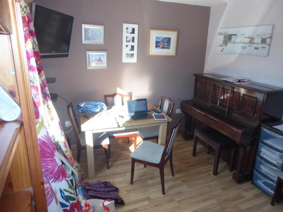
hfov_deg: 71.6
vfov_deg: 56.8
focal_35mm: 24
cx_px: 142
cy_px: 106
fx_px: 196
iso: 160
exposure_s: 1/60
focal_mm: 4.3
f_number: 3.3
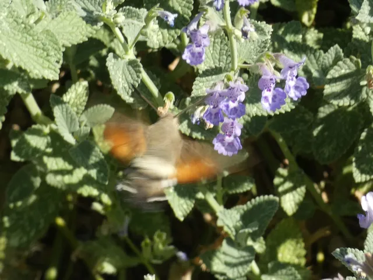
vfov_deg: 5.1
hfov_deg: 6.8
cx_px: 186
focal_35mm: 291
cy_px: 140
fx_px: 3136
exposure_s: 1/80
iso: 80
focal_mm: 52.2
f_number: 5.5
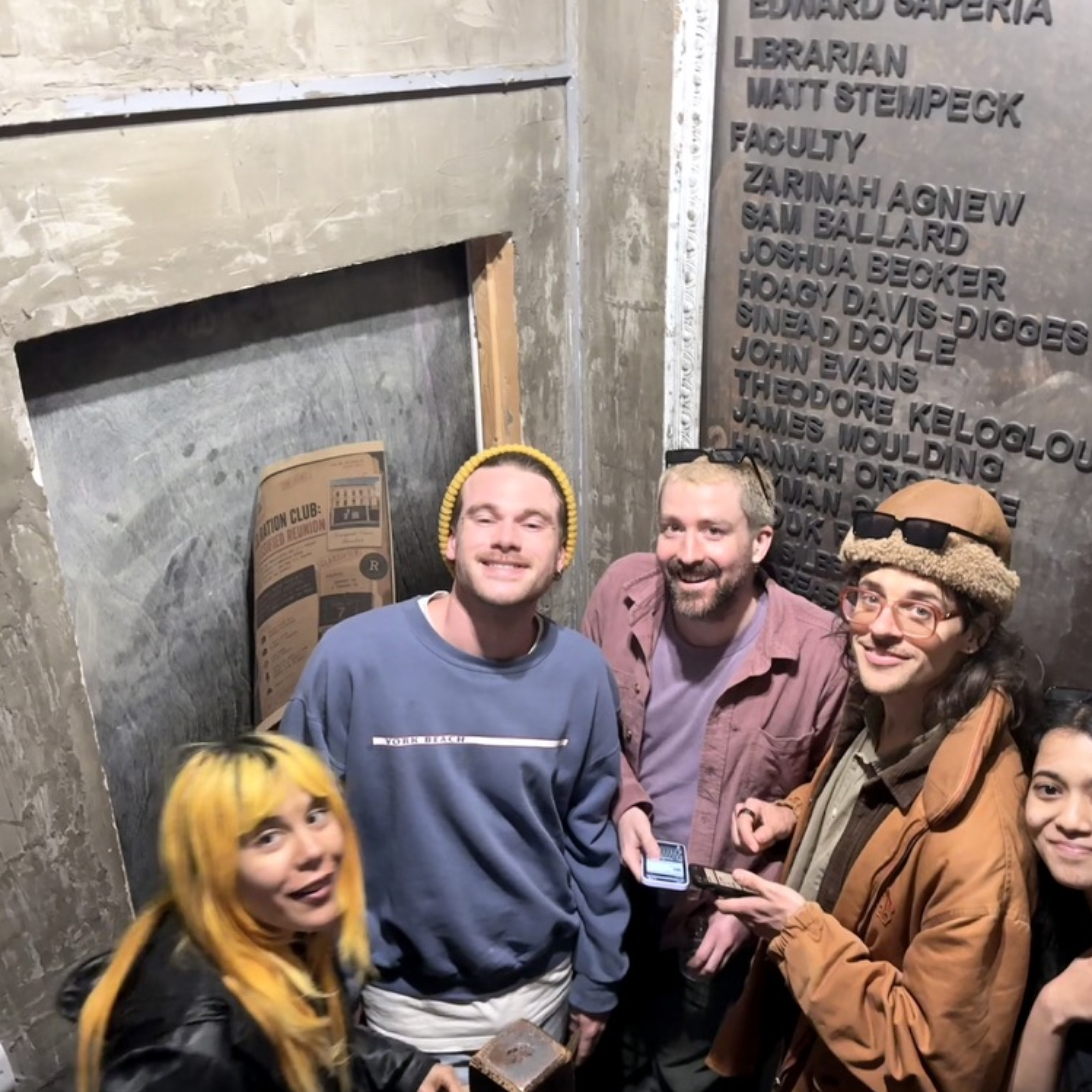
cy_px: 545
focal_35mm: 29
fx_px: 1035
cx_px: 640
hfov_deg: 55.3
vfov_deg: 55.6
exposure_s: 1/33
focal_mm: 6.76
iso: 640
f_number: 1.78
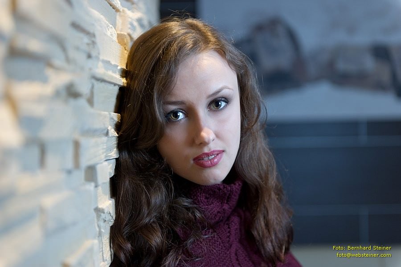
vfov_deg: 19.4
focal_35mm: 70
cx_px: 200
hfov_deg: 28.9
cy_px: 134
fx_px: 779
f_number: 2.8
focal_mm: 70
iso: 400
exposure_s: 1/60
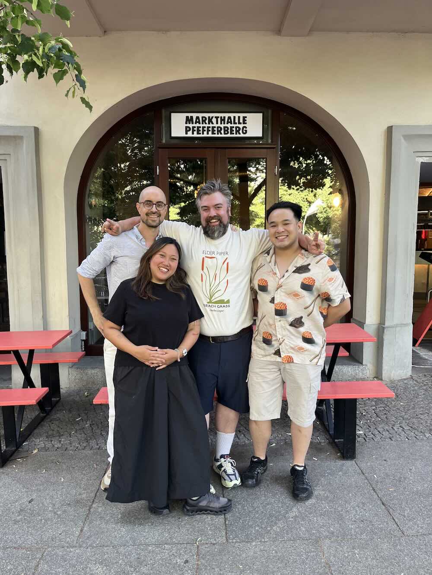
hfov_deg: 53.1
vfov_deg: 67.3
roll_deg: +0.7
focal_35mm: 26
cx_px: 216
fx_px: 433
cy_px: 288
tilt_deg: -5.8
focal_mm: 5.1
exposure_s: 1/121
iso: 100
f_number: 1.6
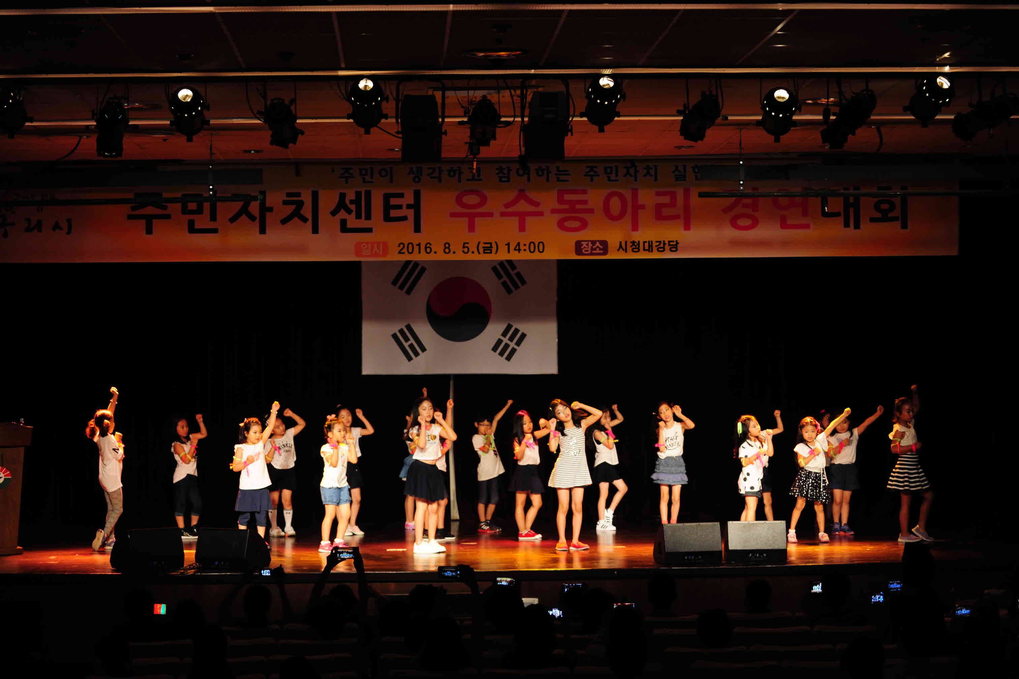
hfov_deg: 21.5
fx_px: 2689
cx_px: 510
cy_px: 340
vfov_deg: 14.4
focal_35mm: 95
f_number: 5.6
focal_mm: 95
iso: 1600
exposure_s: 1/125
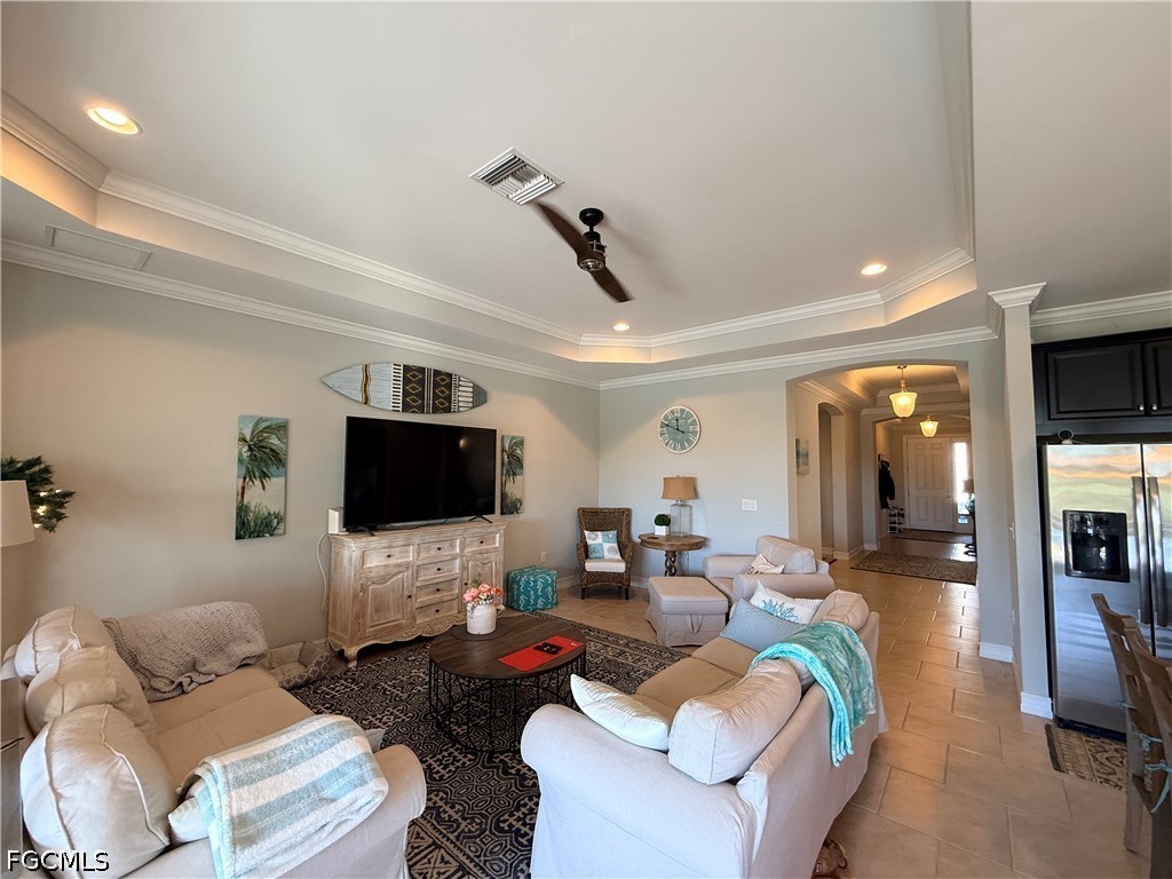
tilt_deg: +3.8
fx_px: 474
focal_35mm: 14
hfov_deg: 102.1
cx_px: 586
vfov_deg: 85.7
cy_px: 440
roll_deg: -0.8
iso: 200
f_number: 2.2
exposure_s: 1/60
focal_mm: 2.22
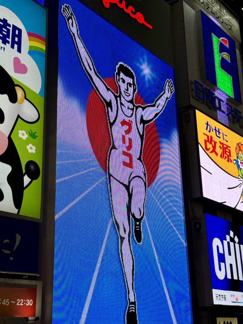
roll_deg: +2.6
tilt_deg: +18.9
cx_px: 122
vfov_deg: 38.2
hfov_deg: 29.1
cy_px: 159
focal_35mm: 50
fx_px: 468
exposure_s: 1/300
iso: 64
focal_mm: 6.76
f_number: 1.78
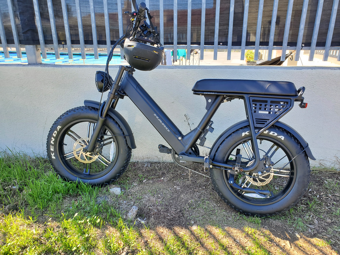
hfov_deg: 67.3
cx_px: 170
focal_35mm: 26
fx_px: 255
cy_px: 128
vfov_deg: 53.1
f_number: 2.4
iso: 50
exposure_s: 1/180
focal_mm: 4.3
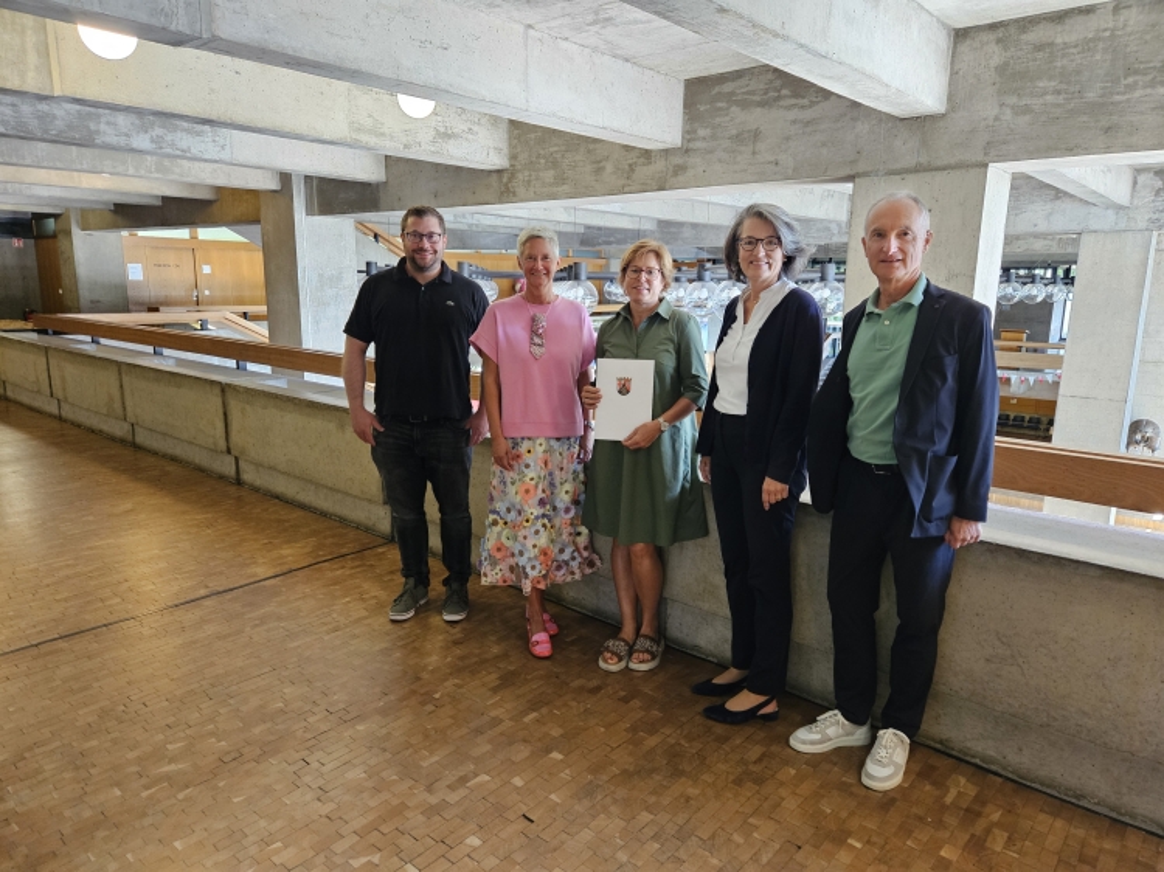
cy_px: 436
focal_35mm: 23
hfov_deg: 73.9
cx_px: 582
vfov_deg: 58.9
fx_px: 773
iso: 640
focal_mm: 5.4
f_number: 1.8
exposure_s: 1/100
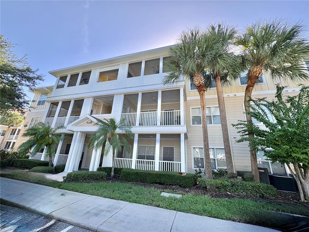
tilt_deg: +18.5
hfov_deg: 102.1
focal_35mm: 14
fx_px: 125
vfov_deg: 85.7
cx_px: 154
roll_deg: -2.8
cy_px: 116
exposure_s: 1/357
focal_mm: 2.22
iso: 40
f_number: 2.2
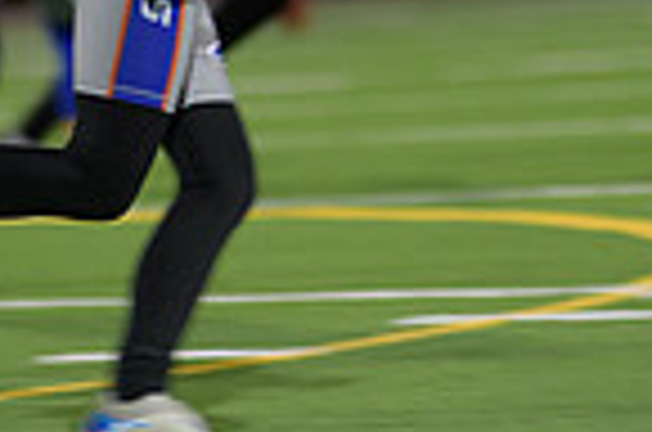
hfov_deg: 2.9
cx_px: 315
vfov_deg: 1.9
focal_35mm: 702
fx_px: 12686
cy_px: -16
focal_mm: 175
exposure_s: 1/200
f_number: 2.8
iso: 720
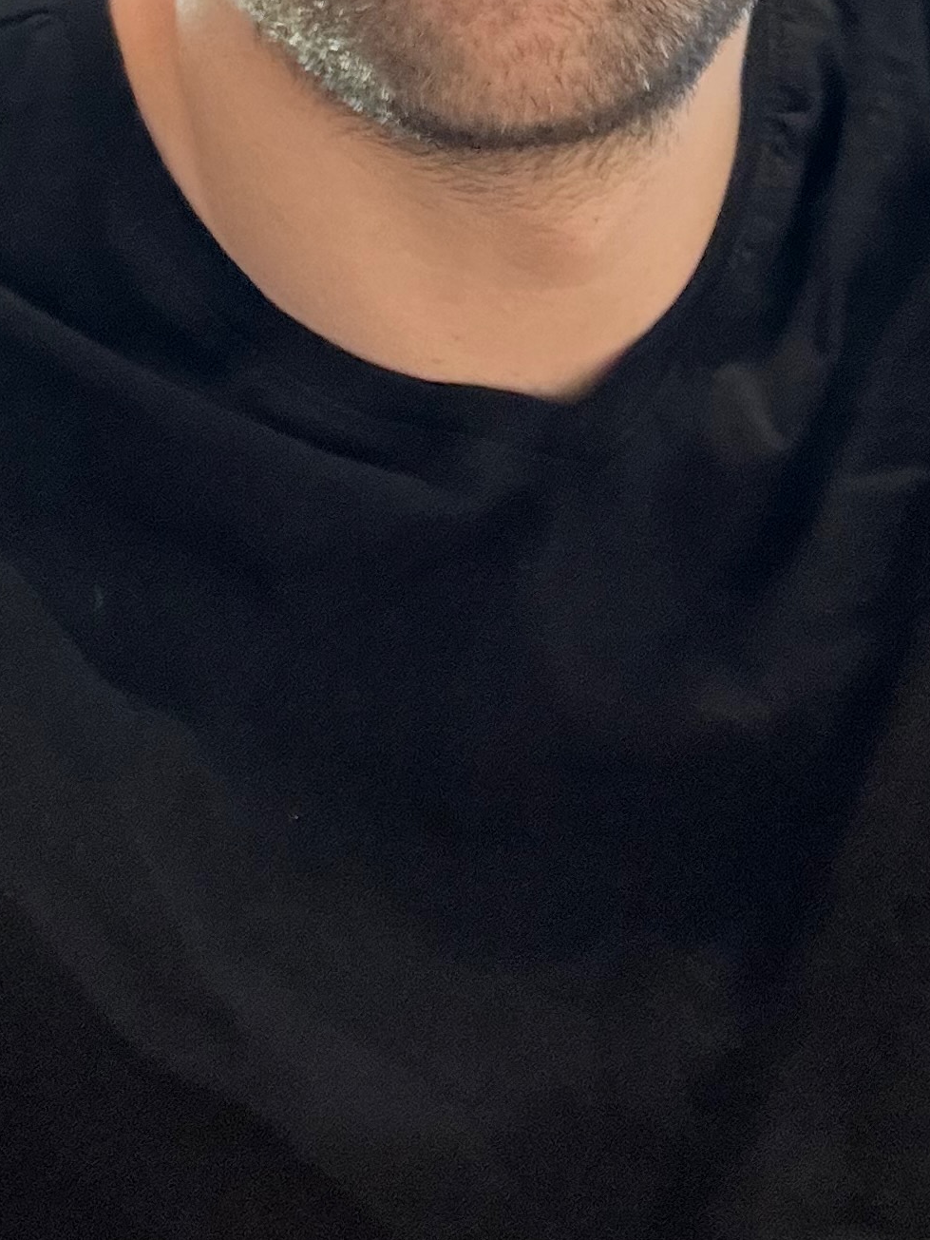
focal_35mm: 71
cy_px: -200
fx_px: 2543
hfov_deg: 20.7
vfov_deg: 25.0
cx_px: 494
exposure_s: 1/51
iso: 160
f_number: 1.9
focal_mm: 2.69
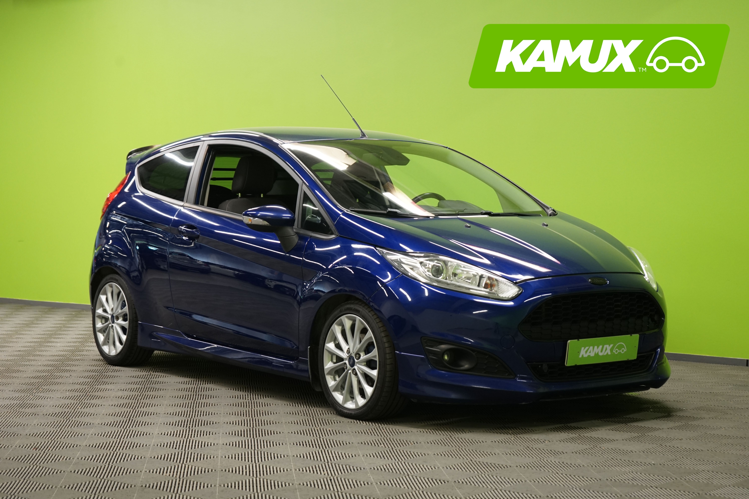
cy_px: 250
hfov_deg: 29.2
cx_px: 374
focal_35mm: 69
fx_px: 1435
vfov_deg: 19.7
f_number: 5.6
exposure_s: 1/50
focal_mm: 69
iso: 1000
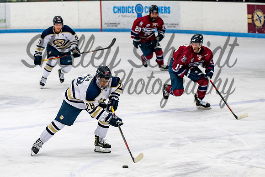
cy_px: 120
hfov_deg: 10.6
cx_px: 86
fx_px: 1421
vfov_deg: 7.1
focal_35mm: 193
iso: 1000
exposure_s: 1/800
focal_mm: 95
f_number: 3.2
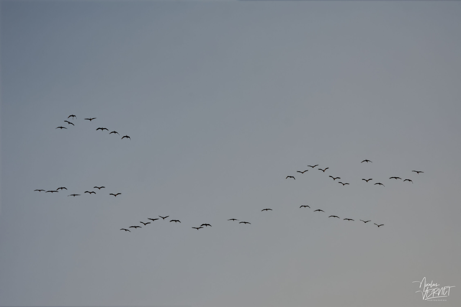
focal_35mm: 225
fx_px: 2881
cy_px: 154
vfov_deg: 6.1
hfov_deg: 9.1
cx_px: 230
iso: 400
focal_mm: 150
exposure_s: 1/4000
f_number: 5
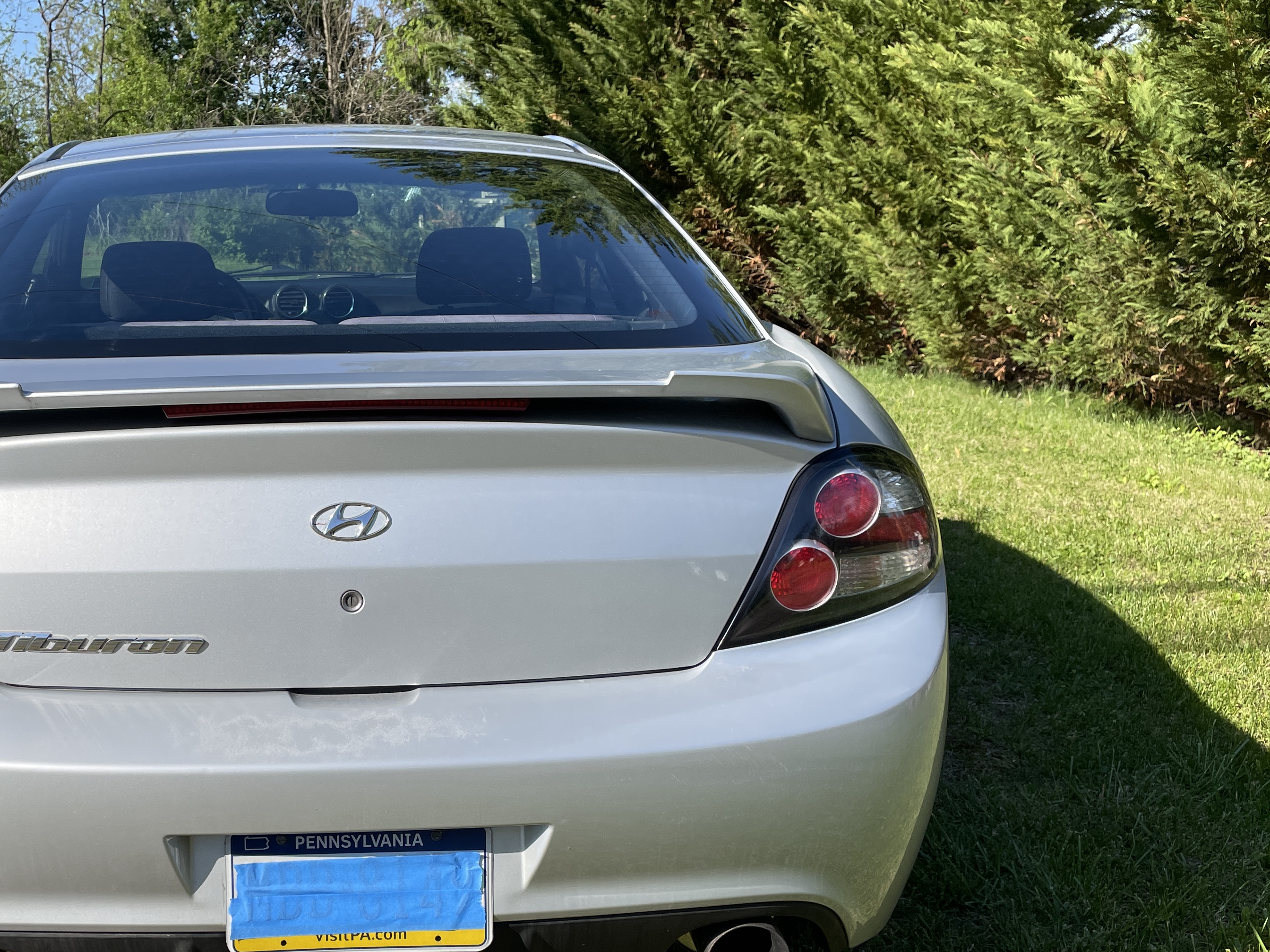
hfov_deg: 46.6
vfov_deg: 36.3
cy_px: 660
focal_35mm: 39
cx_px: 363
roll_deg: +3.9
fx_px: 1431
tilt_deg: -15.3
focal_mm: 4.2
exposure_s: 1/2353
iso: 32
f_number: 1.6
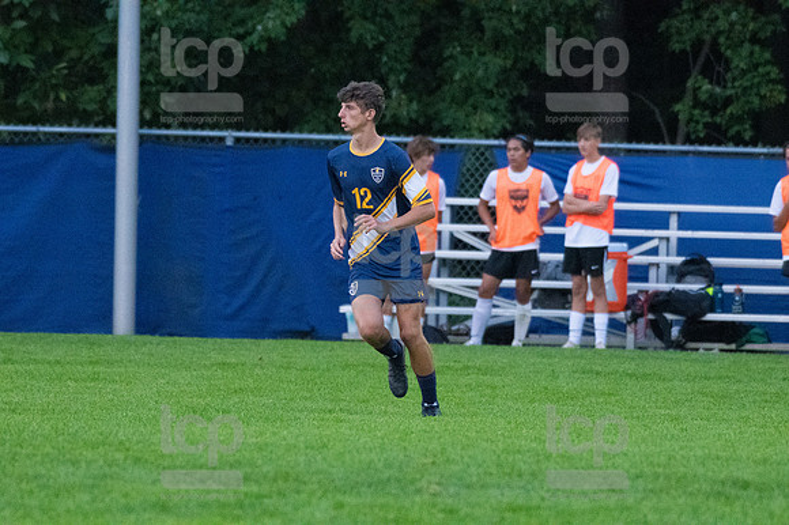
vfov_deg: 3.3
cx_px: 394
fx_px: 9199
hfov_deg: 4.9
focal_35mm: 420
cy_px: 262
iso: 6400
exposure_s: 1/2000
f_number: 5.6
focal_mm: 280
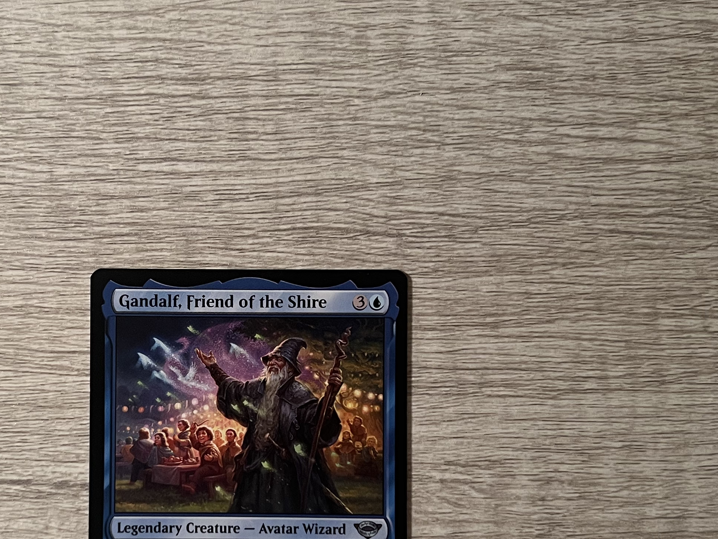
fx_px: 1120
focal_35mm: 54
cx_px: 202
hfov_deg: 35.0
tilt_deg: -88.3
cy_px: 382
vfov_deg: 26.8
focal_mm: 5.7
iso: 100
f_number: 1.5
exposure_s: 1/60
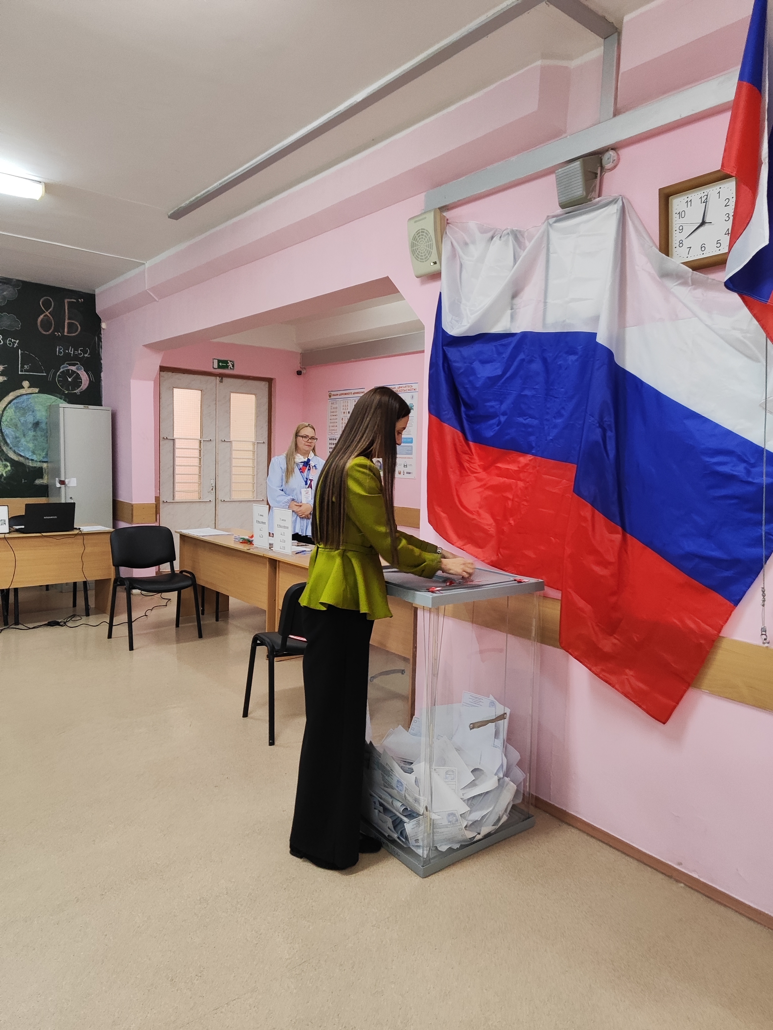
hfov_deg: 58.9
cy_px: 515
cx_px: 386
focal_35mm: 23
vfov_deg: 73.9
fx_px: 685
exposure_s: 1/50
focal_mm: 5.4
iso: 491
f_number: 1.8
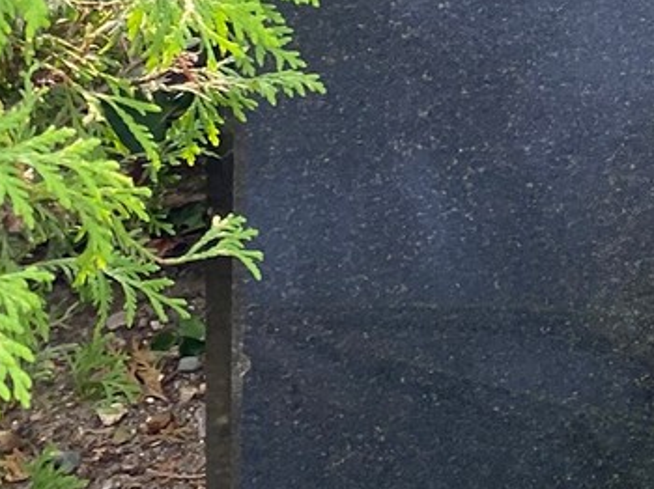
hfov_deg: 17.2
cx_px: 867
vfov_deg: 12.9
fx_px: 2020
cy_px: -291
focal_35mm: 107
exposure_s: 1/106
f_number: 1.8
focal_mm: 4.25
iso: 125
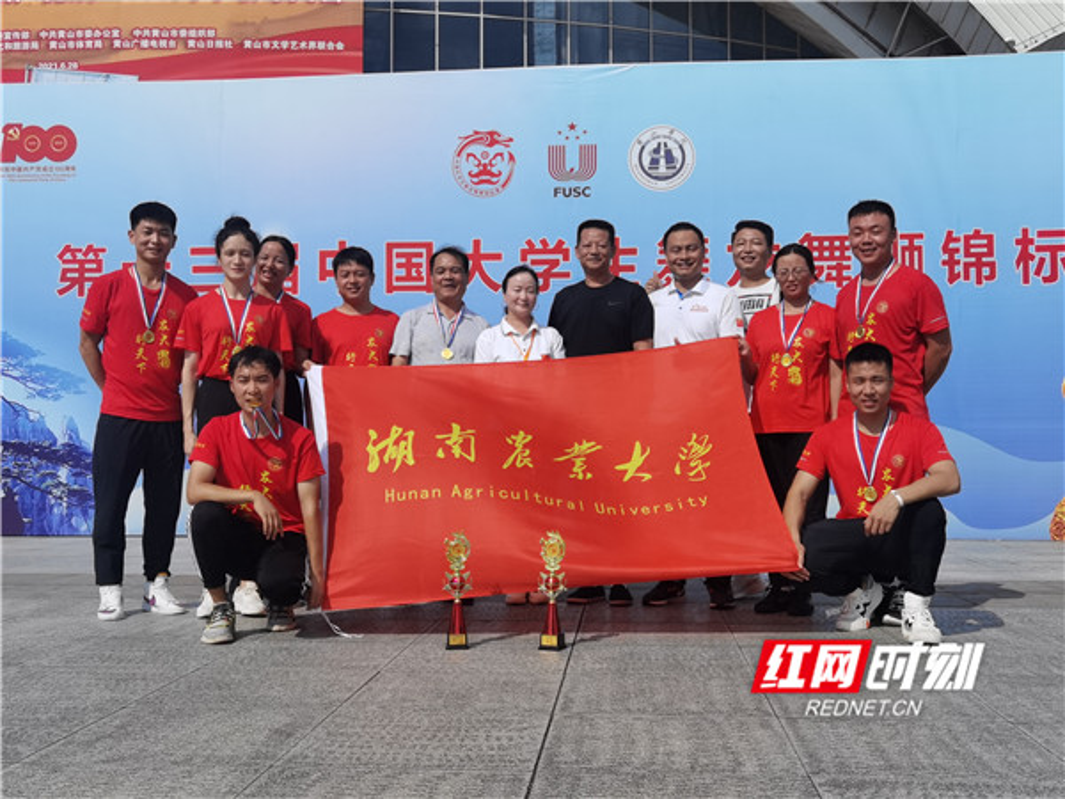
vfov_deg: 36.8
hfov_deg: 47.9
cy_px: 400
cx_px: 532
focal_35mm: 39
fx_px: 1200
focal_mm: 6.71
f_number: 1.9
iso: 50
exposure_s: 1/10638
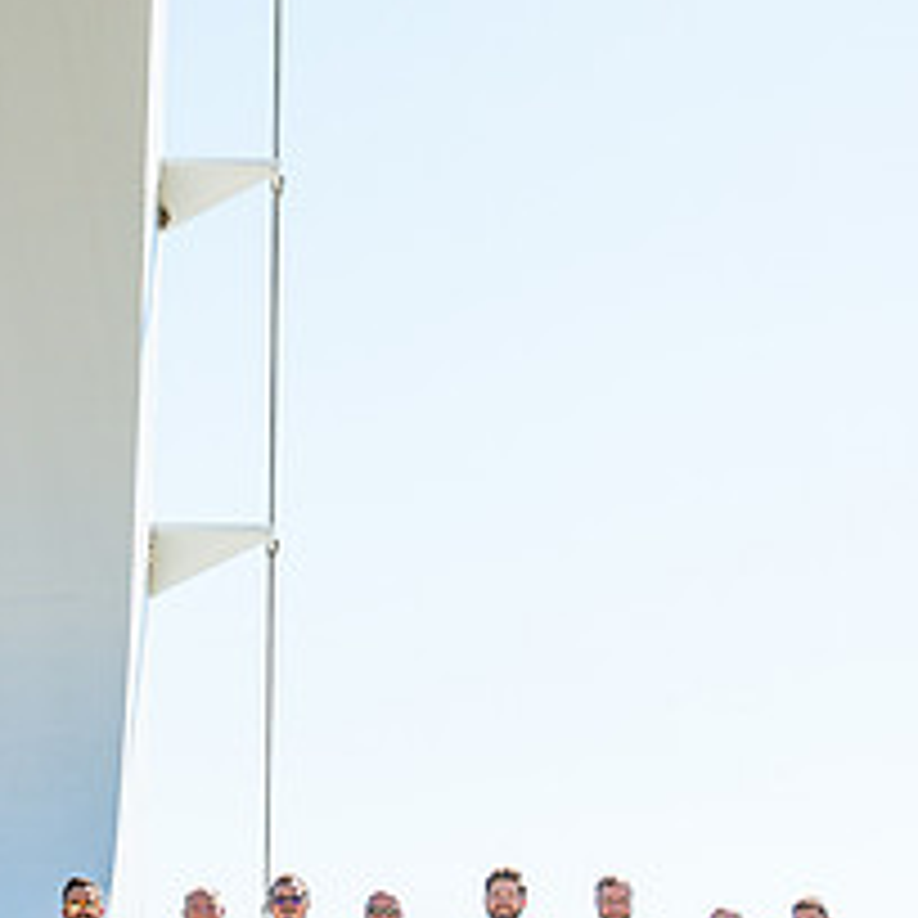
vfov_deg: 13.3
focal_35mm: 131
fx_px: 3930
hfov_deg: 13.3
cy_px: 472
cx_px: 261
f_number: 5.6
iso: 400
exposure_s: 1/2500
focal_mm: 70
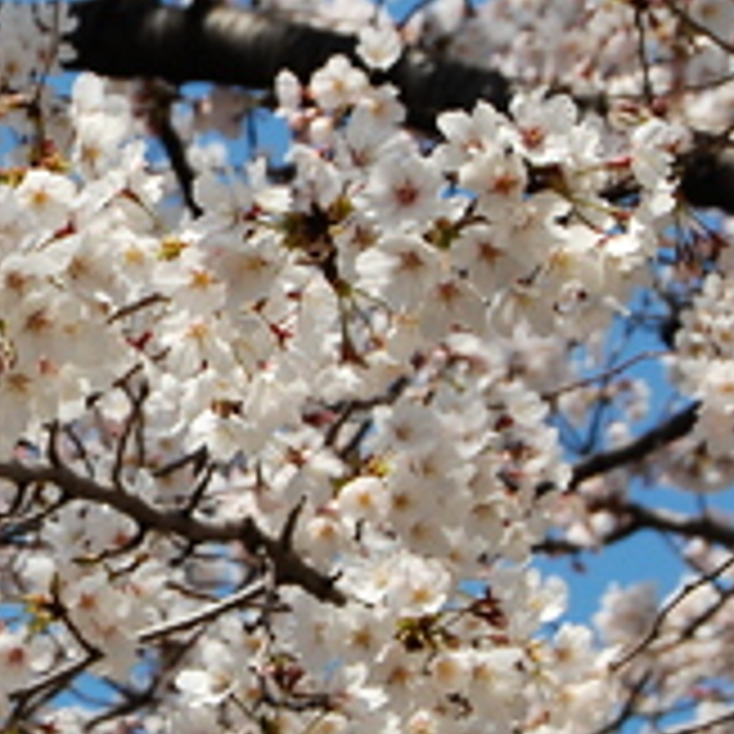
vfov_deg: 6.8
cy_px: 313
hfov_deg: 6.7
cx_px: -189
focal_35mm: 258
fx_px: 6179
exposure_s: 1/400
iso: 200
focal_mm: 55
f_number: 10
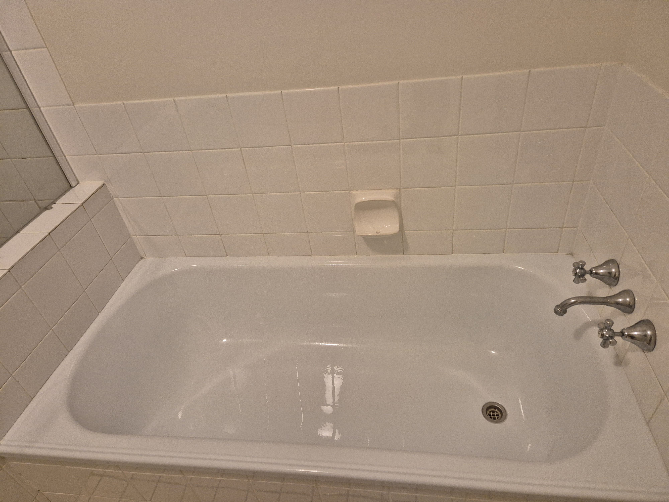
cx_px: 334
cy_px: 251
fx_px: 445
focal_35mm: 23
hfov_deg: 73.9
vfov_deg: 58.9
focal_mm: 5.4
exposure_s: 1/100
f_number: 1.8
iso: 400
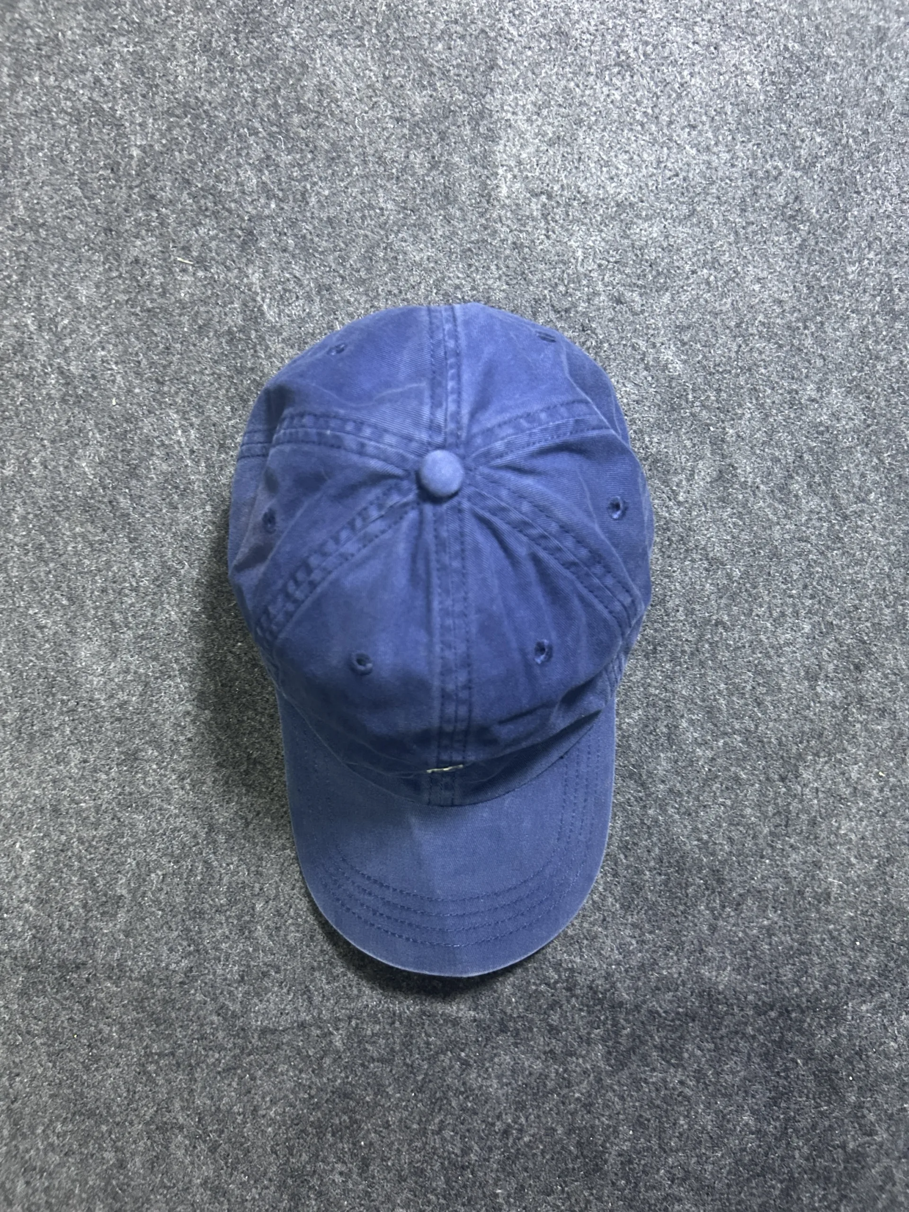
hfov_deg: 53.1
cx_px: 454
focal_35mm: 26
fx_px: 910
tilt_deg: -58.4
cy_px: 606
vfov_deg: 67.3
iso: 400
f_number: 1.5
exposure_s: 1/33
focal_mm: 5.7
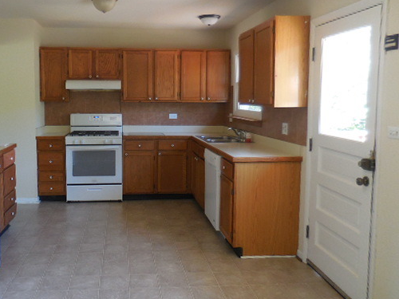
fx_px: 369
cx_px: 150
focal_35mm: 32
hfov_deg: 56.2
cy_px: 129
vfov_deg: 44.1
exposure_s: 1/30
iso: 280
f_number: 3.3
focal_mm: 4.5
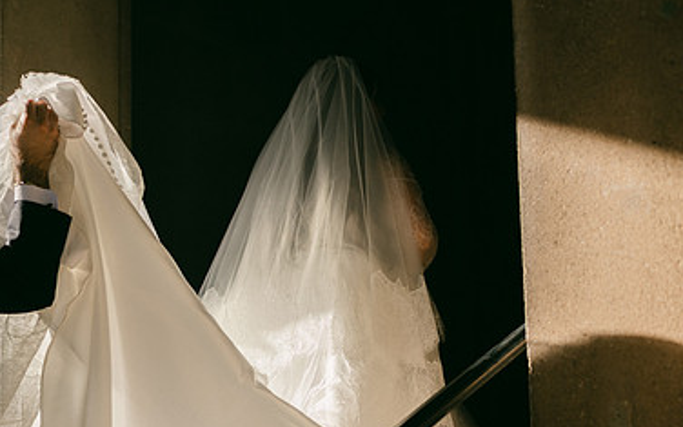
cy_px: 290
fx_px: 1024
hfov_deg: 36.7
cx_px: 265
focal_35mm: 55
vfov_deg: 23.4
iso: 64
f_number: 2
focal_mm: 35
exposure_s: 1/1250
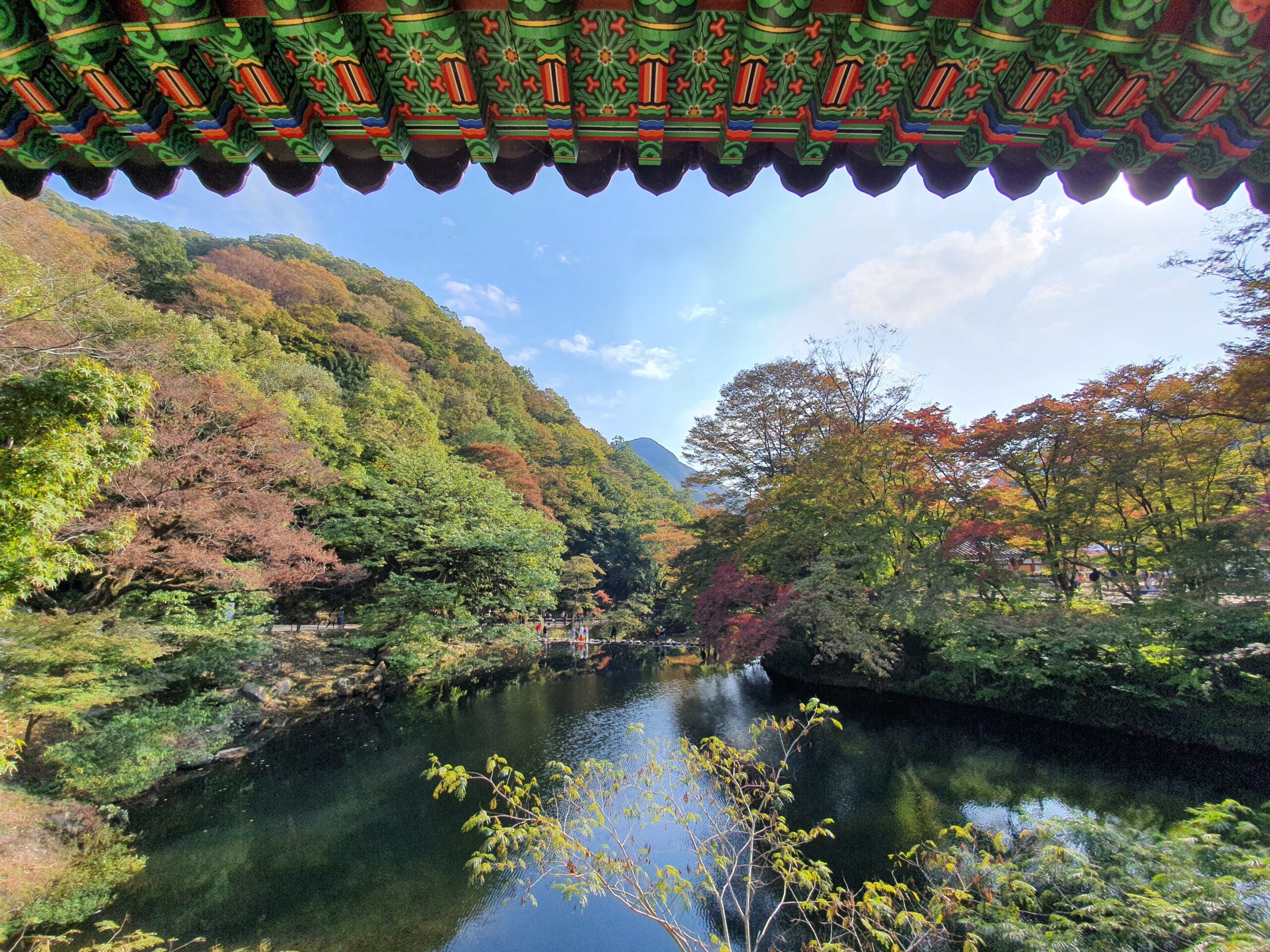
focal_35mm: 13
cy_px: 476
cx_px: 635
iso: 50
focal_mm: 1.8
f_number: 2.2
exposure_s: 1/1018
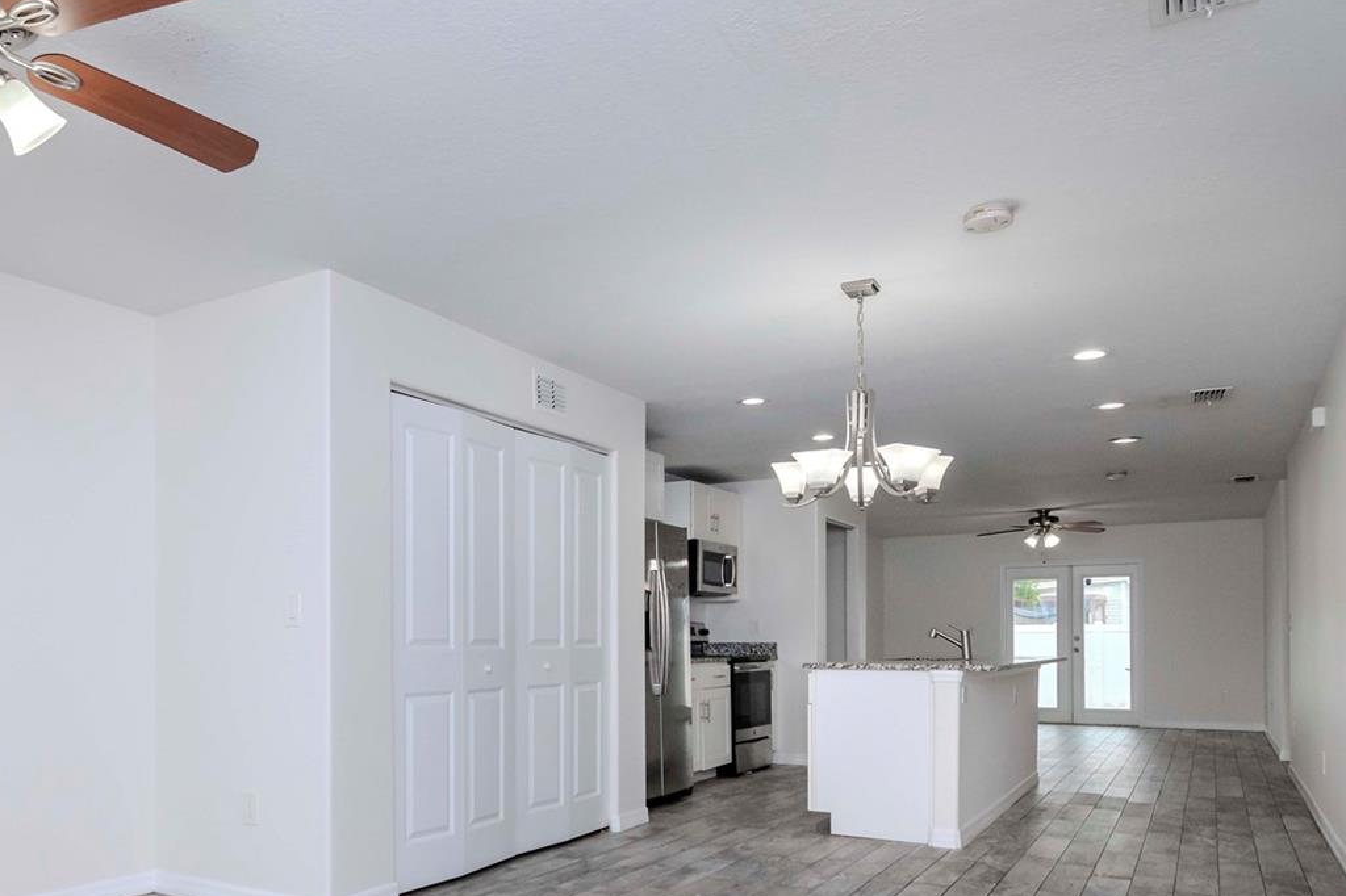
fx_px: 964
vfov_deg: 48.1
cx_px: 494
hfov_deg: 68.6
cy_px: 667
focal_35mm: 26
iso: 640
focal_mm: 11
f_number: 7.1
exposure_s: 1/200
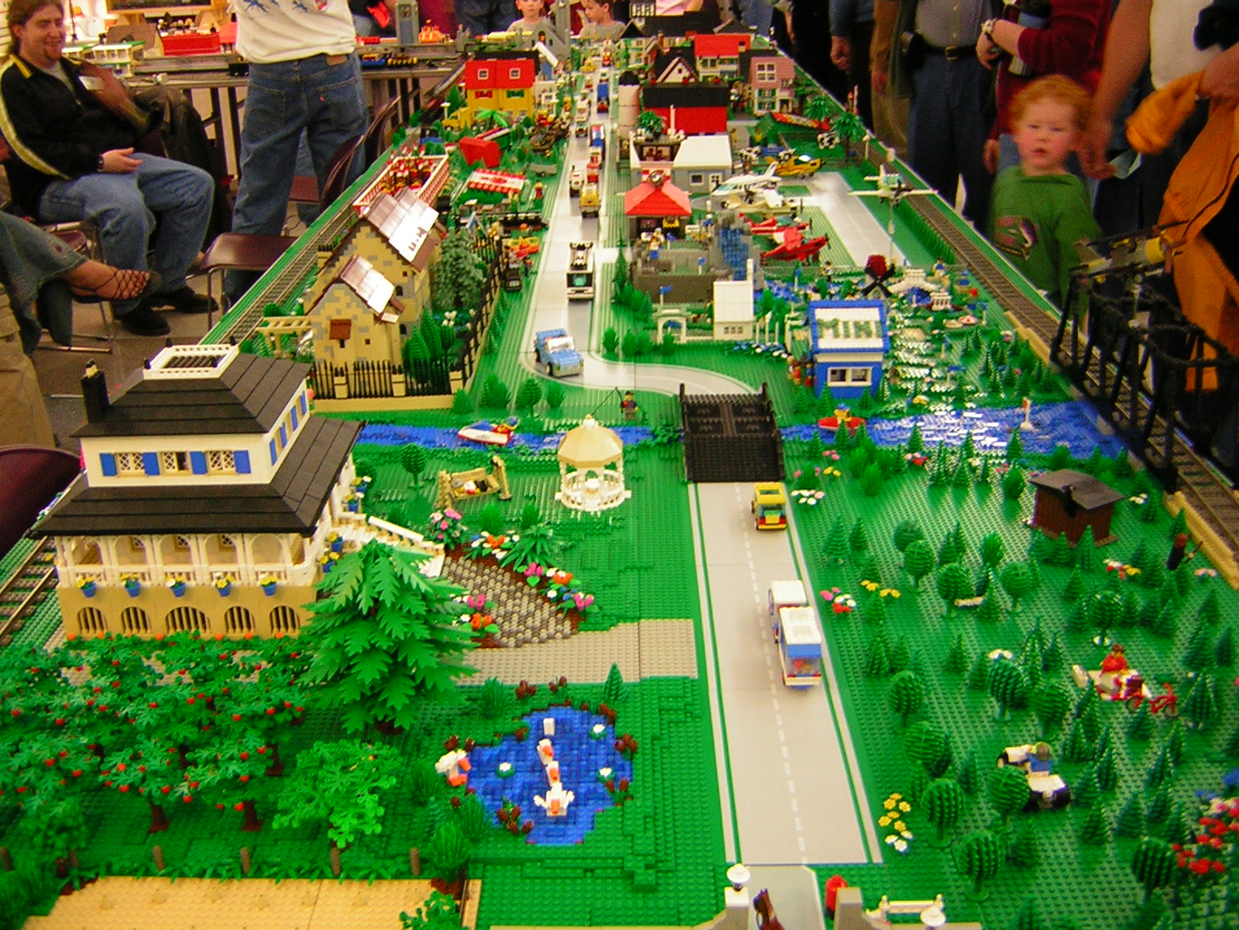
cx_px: 620
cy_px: 465
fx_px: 1289
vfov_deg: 39.7
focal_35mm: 36
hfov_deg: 51.4
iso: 91
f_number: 2.6
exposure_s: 1/5.6
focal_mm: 4.7
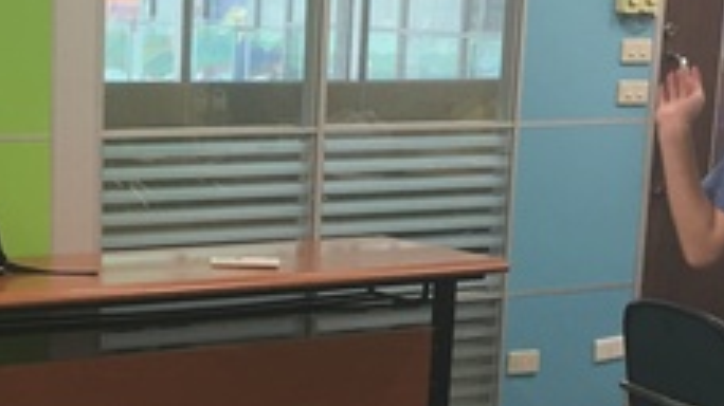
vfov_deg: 12.3
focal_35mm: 97
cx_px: 140
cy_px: 423
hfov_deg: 21.7
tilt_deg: -12.3
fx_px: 1861
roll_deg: -1.2
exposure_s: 1/15
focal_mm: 4.15
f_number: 2.2
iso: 25
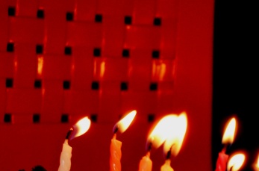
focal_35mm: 151
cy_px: 223
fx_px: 1086
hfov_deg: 13.2
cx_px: 319
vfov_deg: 8.9
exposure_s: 1/60
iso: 560
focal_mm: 35
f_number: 5
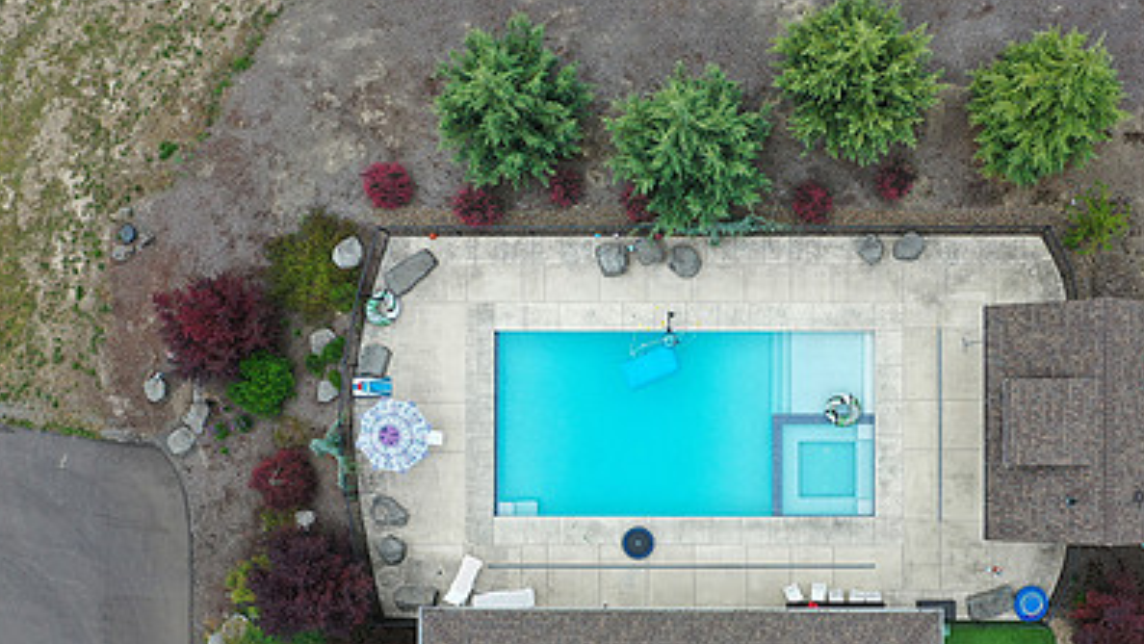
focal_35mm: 43
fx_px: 1305
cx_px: 748
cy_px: 443
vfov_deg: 27.5
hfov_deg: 46.7
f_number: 4.5
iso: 100
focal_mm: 10.26
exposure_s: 1/200
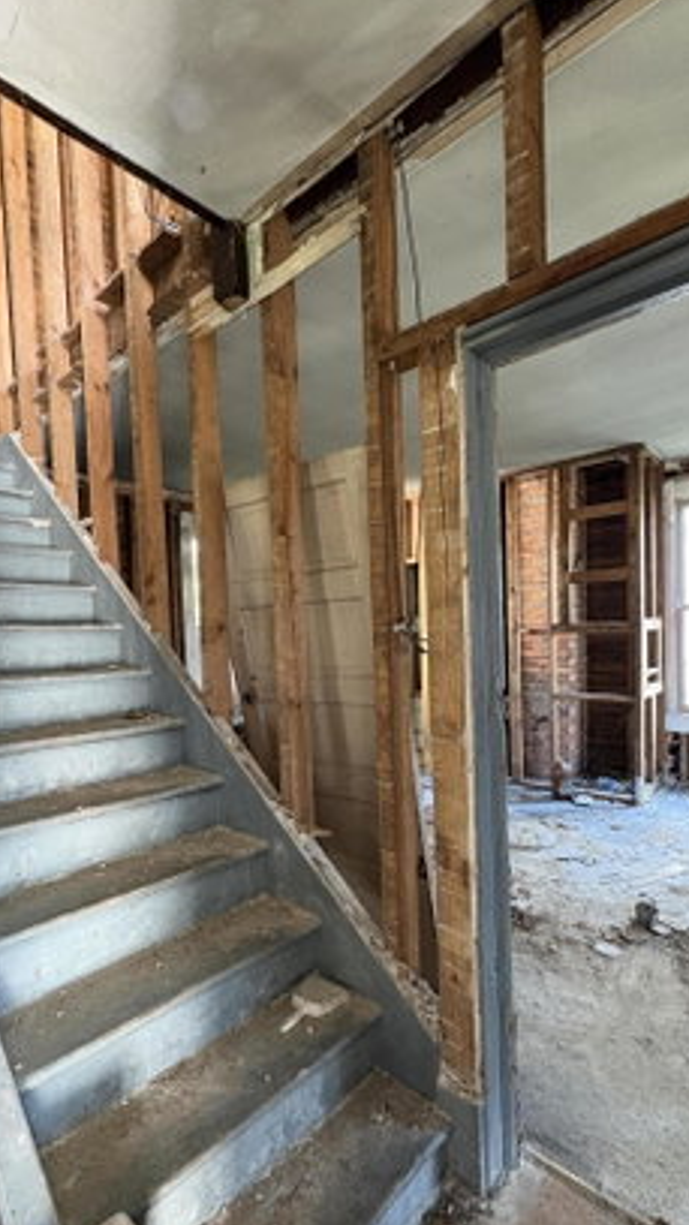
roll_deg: +1.3
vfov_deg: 92.5
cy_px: 656
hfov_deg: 61.0
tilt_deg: -2.0
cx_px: 334
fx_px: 585
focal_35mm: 18
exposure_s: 1/60
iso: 640
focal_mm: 2.22
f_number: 2.2
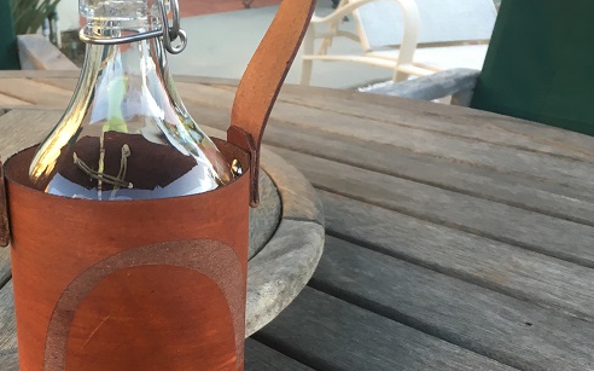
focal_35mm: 50
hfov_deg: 39.1
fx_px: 809
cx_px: 138
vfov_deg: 25.4
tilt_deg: -25.6
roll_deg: +1.4
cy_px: 286
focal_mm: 4.15
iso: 25
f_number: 2.2
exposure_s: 1/30
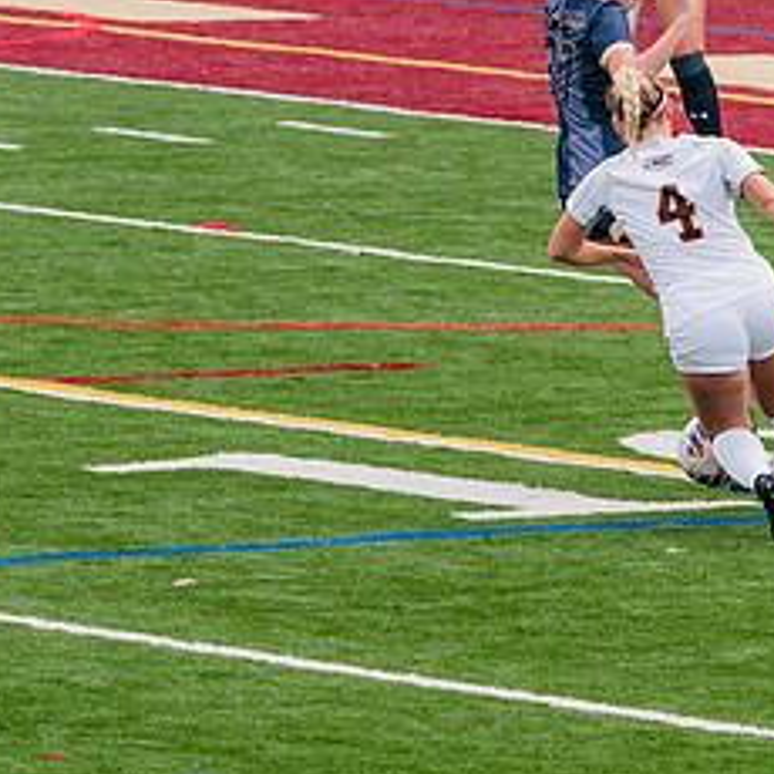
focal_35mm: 610
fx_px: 15431
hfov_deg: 2.9
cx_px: 668
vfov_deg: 2.9
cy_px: 226
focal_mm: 205
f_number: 5.6
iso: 640
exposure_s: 1/1600
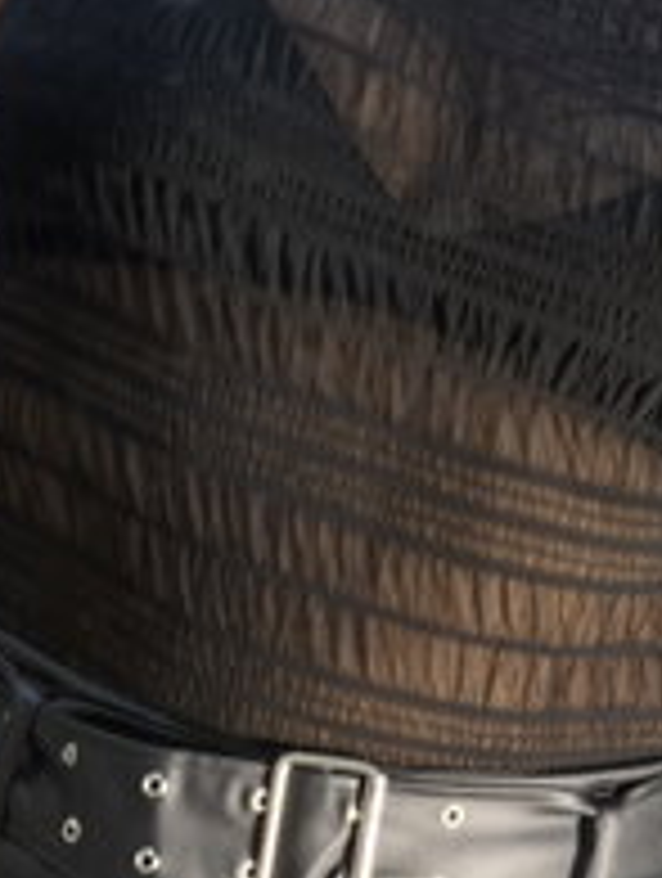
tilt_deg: -31.7
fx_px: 3329
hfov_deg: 11.3
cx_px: 437
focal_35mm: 131
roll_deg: -14.1
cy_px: 606
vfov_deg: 15.0
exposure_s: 1/82
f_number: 1.78
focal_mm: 6.76
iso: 100
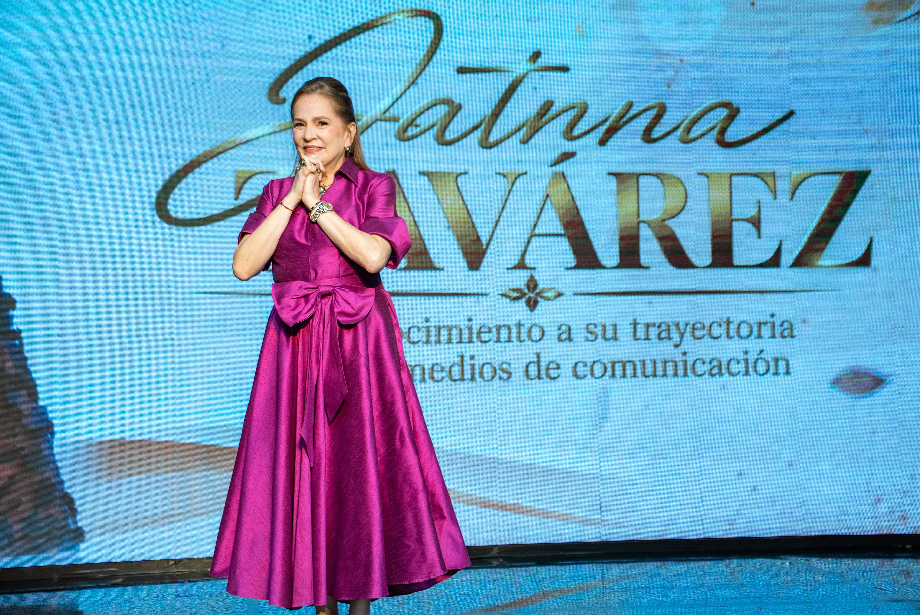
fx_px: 1432
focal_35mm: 56
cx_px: 460
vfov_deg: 24.2
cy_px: 308
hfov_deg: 35.6
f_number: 4
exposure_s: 1/125
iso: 1000
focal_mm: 56
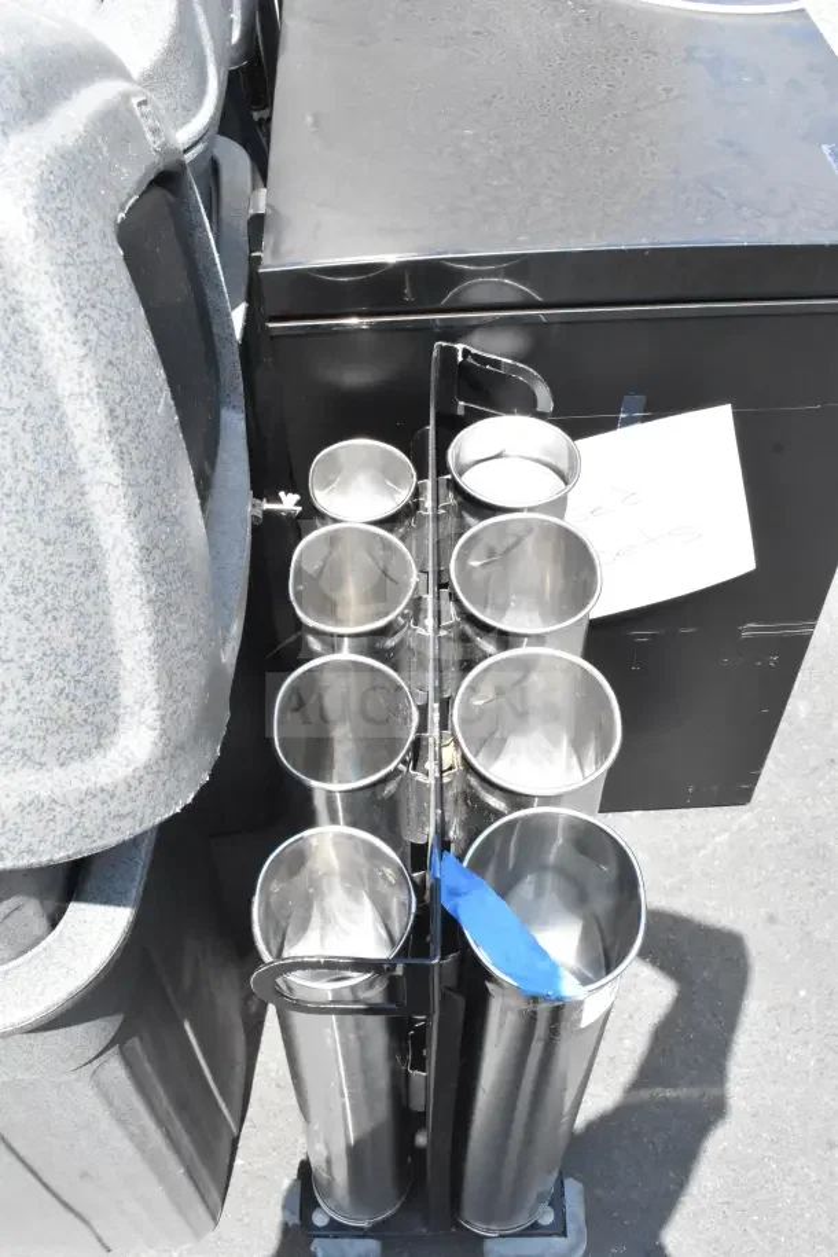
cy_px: 628
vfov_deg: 57.2
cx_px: 419
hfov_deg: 40.0
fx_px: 1152
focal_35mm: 33
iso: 6400
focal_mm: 22
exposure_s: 1/1250
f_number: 18
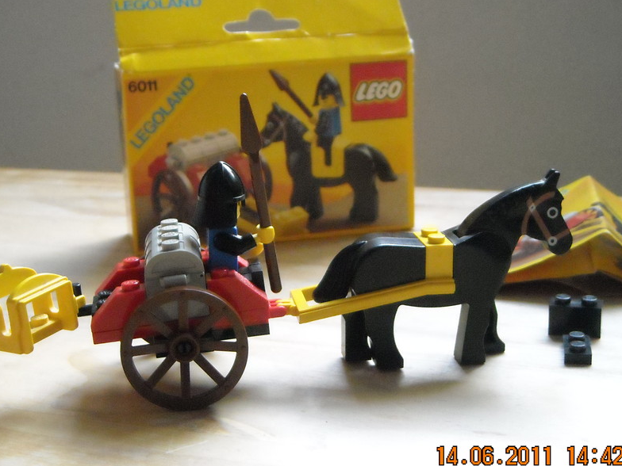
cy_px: 244
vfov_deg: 21.0
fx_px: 1258
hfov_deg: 27.8
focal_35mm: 70
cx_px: 298
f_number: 3.5
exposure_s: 1/105
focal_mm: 9.87
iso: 800
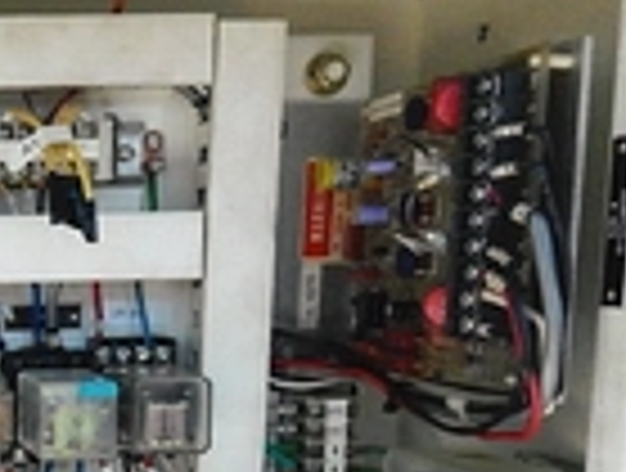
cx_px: -207
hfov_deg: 25.0
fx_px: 1197
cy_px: 441
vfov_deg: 21.8
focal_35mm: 66
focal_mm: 4
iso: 800
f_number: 6
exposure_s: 1/800
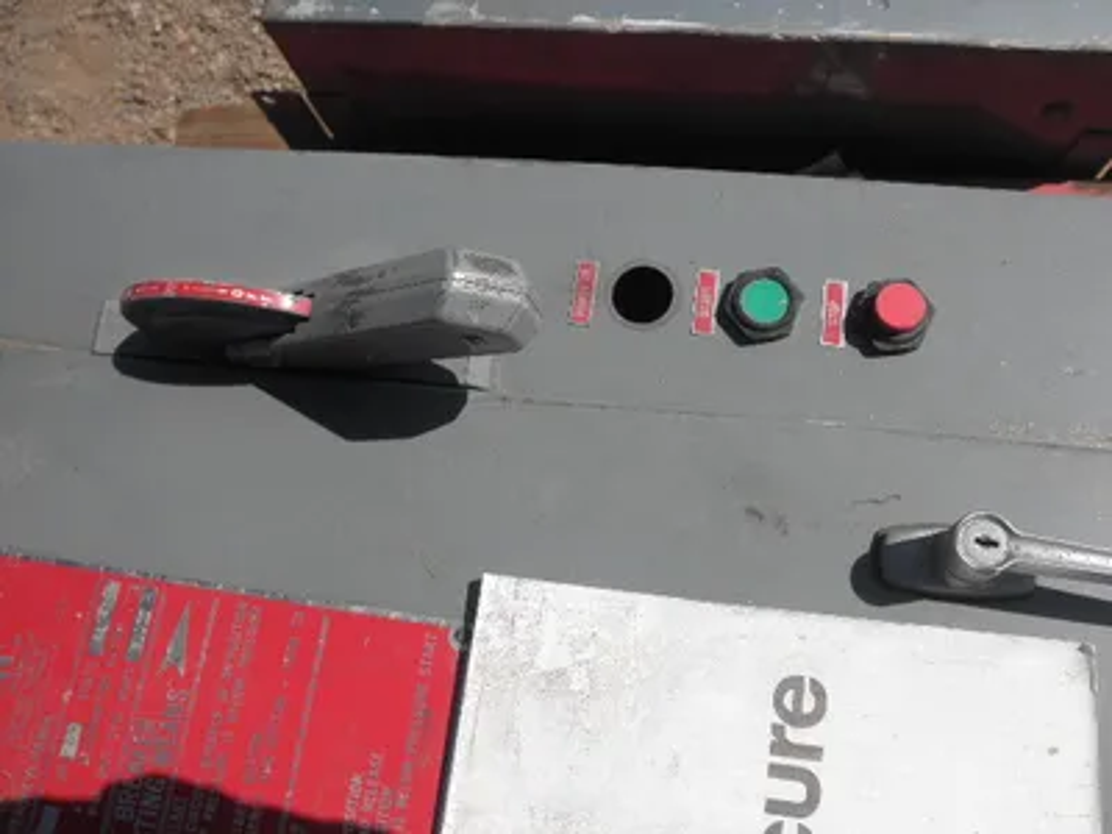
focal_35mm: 28
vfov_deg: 49.7
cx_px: 556
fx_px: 899
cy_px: 417
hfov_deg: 63.4
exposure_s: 1/250
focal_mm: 5
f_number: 8.5
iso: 64
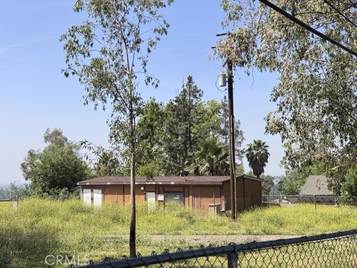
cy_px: 134
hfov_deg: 39.7
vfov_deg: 30.3
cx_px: 178
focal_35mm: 48
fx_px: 495
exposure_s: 1/2717
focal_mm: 6.76
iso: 64
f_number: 1.78
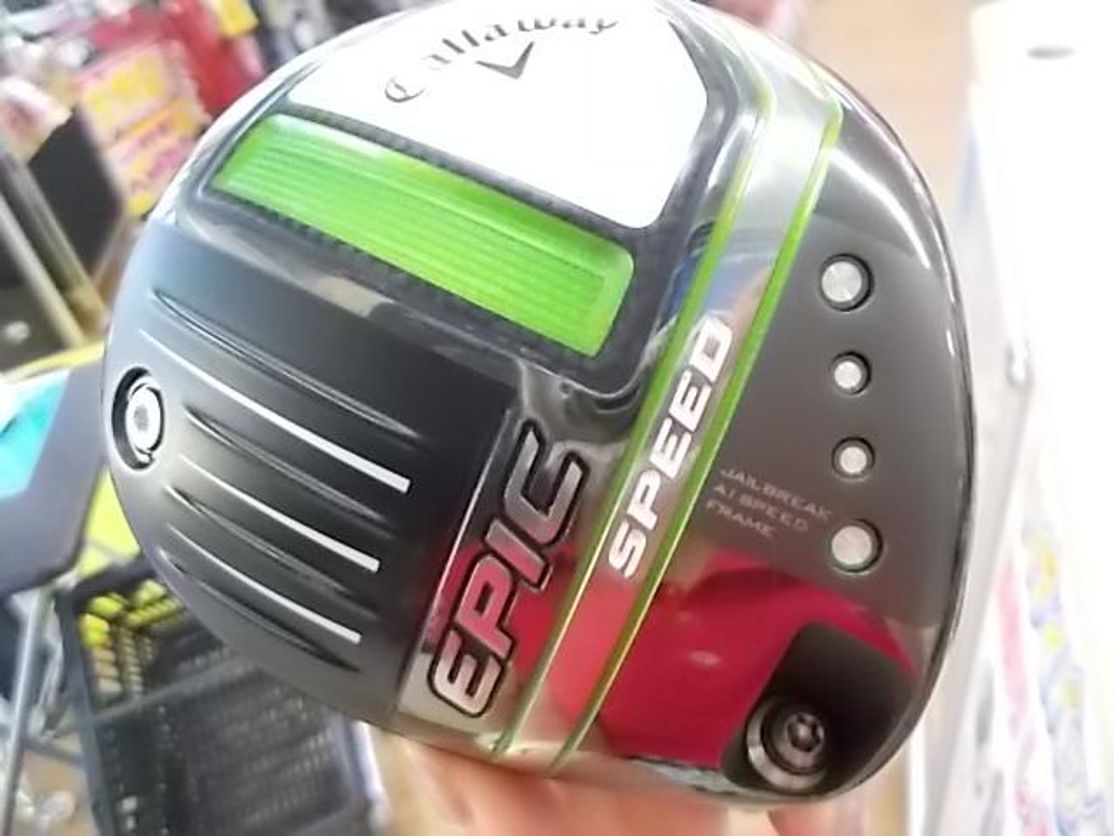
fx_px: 837
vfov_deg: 53.1
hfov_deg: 67.3
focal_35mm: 26
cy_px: 418
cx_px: 557
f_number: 3.2
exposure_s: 1/125
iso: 800
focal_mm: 4.6
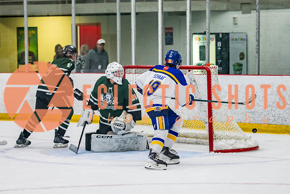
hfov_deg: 13.7
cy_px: 103
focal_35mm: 150
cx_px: 144
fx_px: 1206
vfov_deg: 9.2
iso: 2000
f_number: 3.2
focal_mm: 100
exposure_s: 1/640
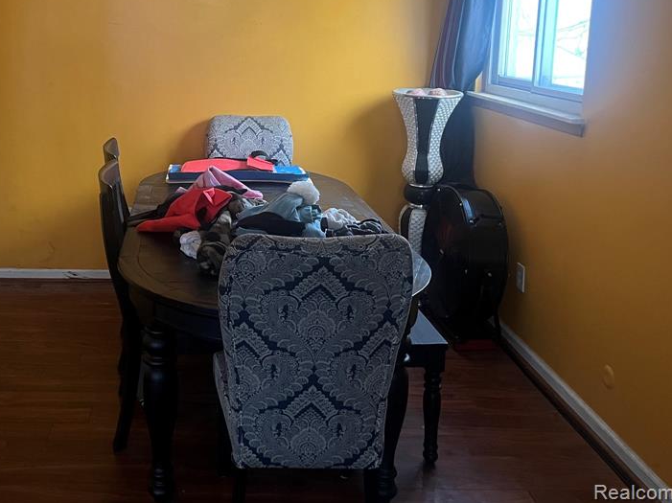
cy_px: 140
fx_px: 737
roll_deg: -1.0
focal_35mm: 38
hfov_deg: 47.8
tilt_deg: -8.1
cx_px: 200
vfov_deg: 37.0
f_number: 1.6
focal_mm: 5.1
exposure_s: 1/60
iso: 500
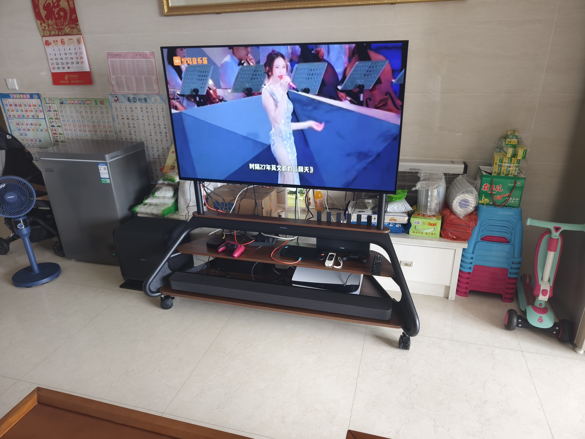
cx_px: 292
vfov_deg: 58.9
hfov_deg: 73.9
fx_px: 389
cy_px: 220
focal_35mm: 23
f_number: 1.75
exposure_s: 1/100
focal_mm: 8.67
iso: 504
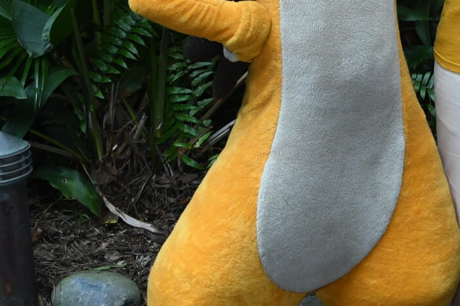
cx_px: 662
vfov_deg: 11.4
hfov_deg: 16.8
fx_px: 1430
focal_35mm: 112
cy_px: -246
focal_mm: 21
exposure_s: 1/125
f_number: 5
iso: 800
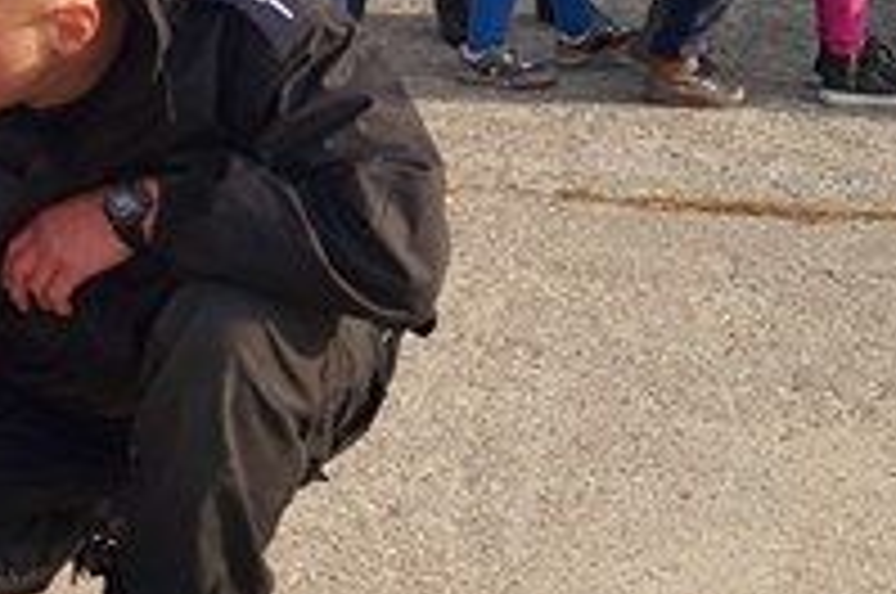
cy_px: 256
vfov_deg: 11.8
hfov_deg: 16.1
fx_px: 2882
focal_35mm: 116
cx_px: -473
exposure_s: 1/160
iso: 100
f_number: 8
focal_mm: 24
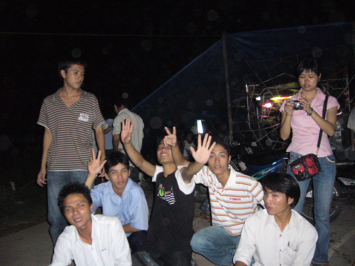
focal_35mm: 35
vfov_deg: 40.7
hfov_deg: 52.6
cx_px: 178
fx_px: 359
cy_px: 133
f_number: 2.8
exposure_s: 1/30
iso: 400
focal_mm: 5.8
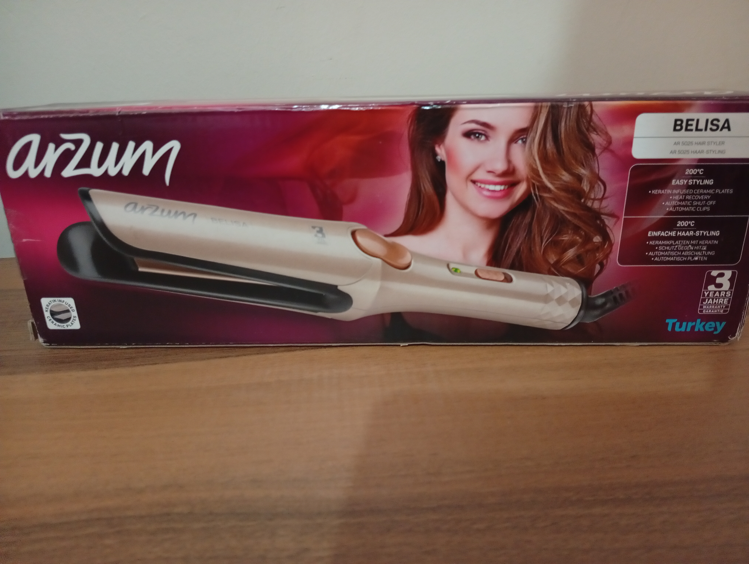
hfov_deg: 65.2
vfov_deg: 51.5
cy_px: 282
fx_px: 585
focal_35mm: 27
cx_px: 374
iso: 1429
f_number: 1.8
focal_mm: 3.98
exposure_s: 1/20
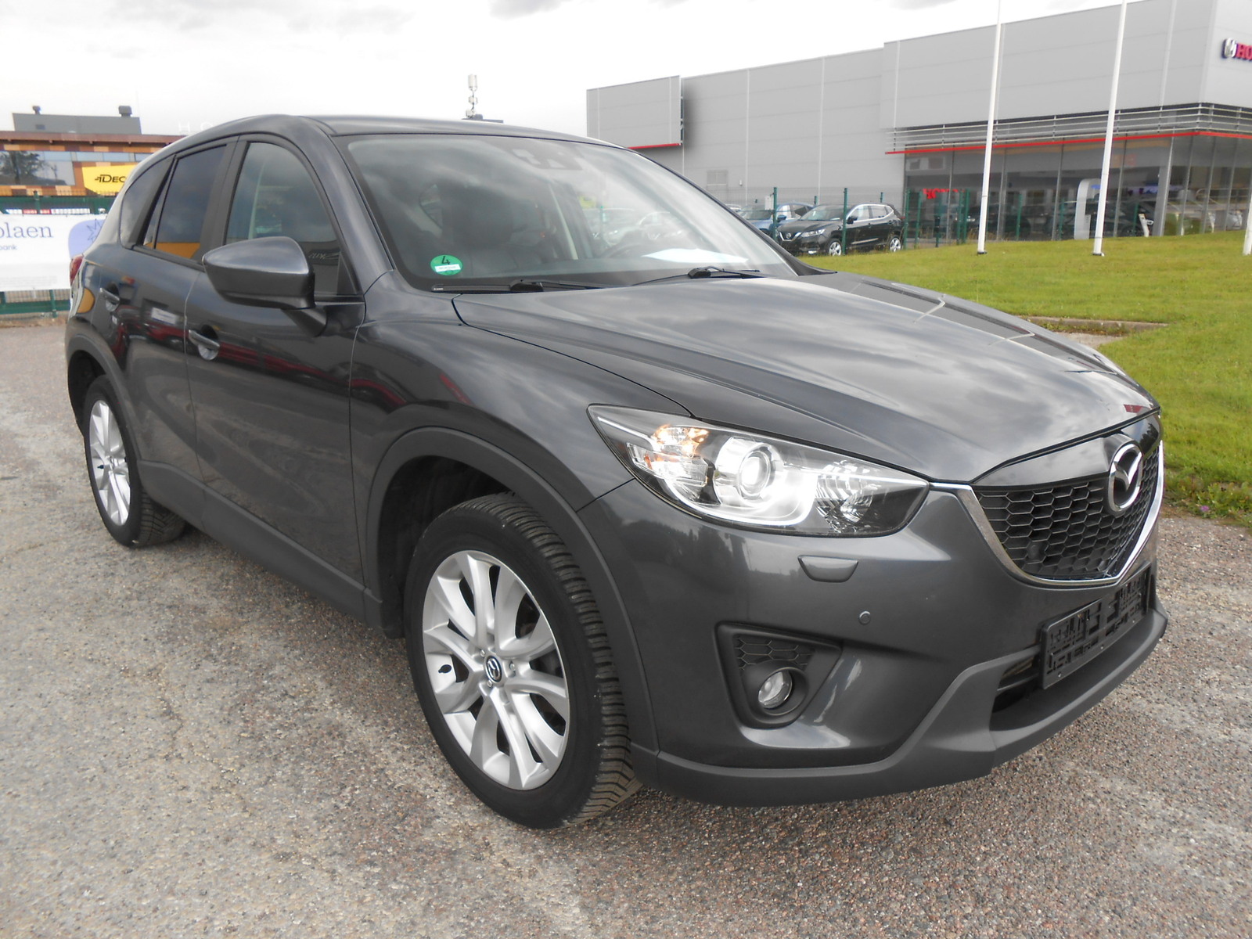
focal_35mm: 26
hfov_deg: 67.3
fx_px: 940
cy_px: 470
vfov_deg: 53.1
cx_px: 626
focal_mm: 4.6
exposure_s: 1/50
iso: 80
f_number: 3.5
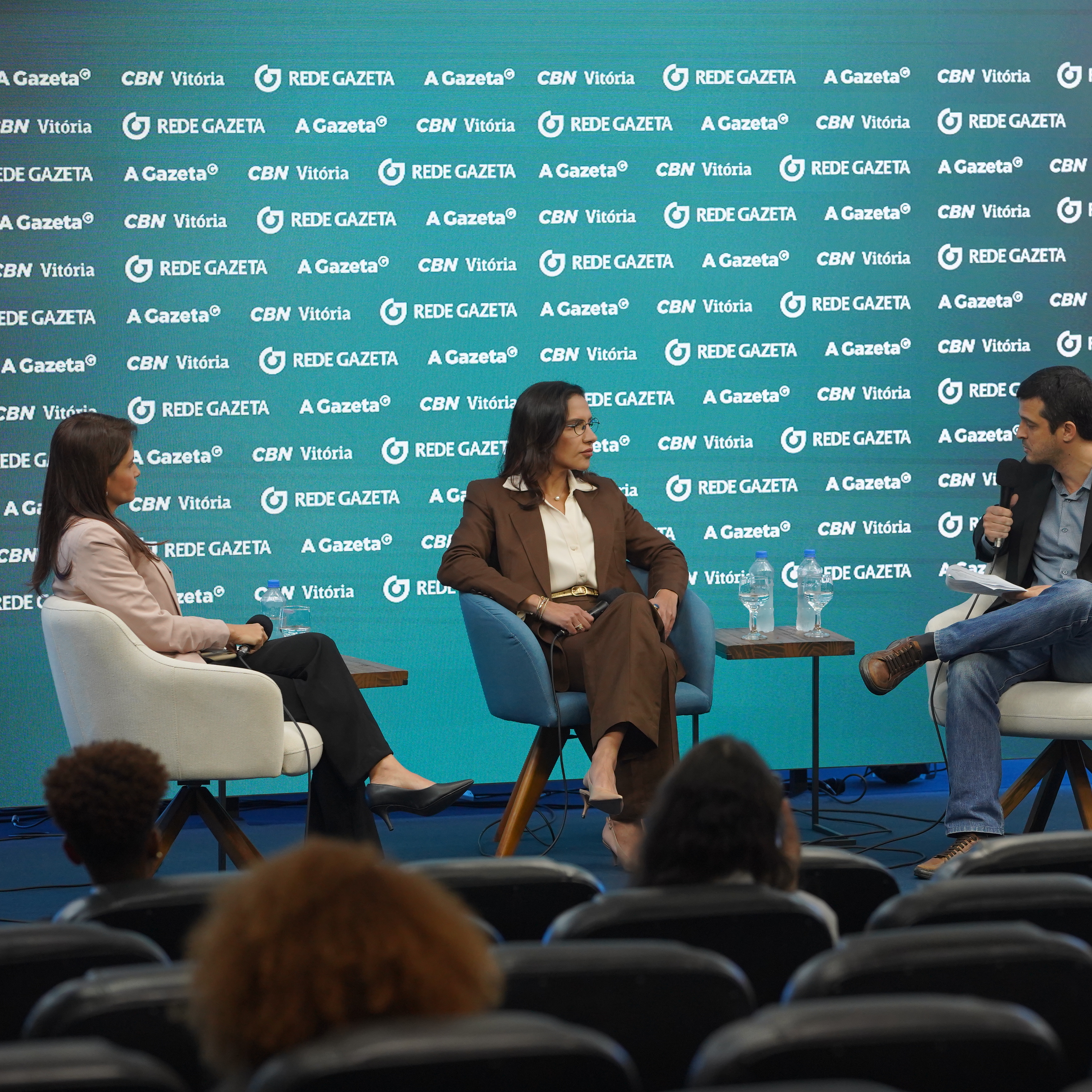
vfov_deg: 10.1
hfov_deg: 10.1
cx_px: 771
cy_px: 544
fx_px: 6174
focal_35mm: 173
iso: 2000
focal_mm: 135
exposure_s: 1/160
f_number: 4
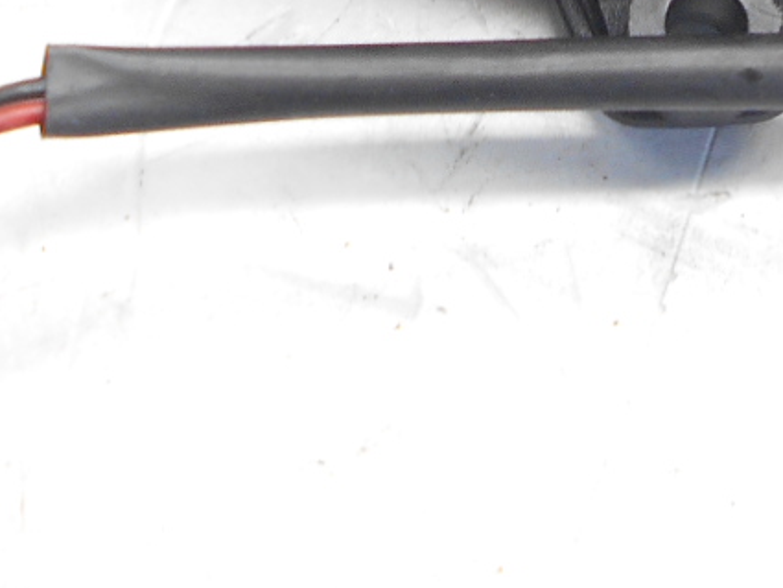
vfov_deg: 12.5
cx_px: 529
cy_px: -278
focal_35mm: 113
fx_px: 2557
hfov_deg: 17.4
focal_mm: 5.1
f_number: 3.4
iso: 100
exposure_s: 1/30
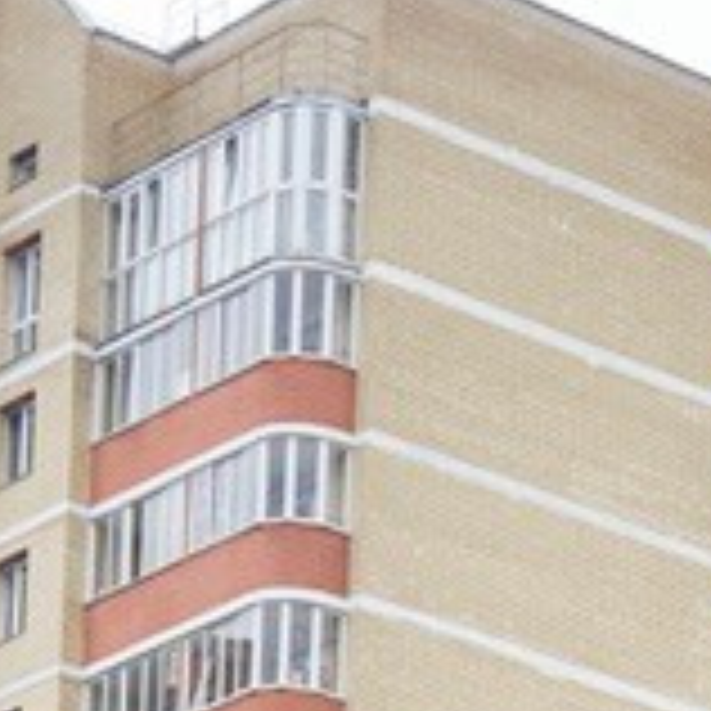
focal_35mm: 244
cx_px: 1616
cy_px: 2430
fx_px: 5676
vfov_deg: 6.3
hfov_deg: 6.8
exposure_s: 1/320
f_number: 3.5
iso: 100
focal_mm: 41.9
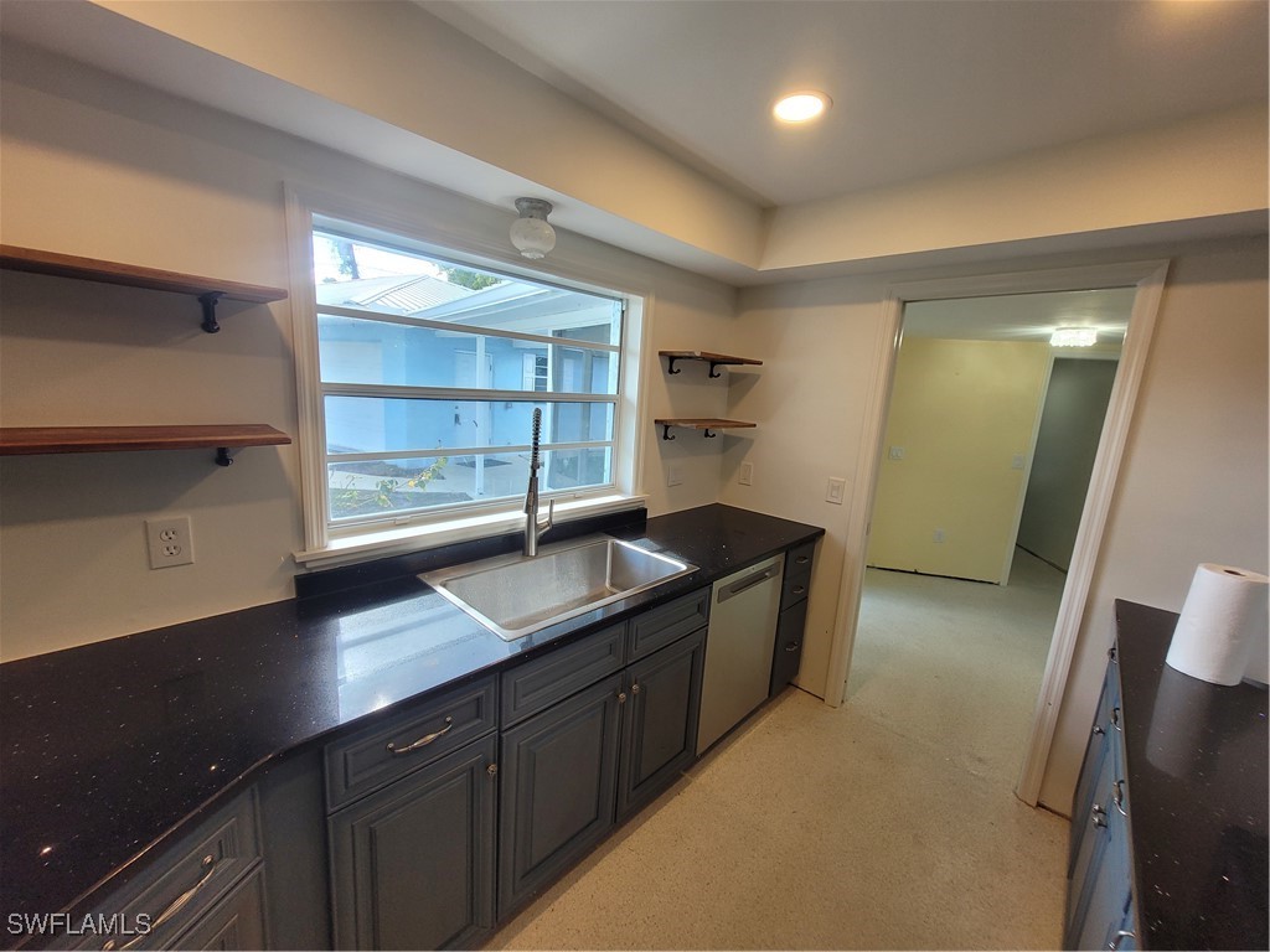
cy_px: 476
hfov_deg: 106.2
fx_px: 477
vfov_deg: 89.9
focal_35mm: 13
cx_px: 635
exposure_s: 1/120
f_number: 2.2
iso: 80
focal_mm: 1.74
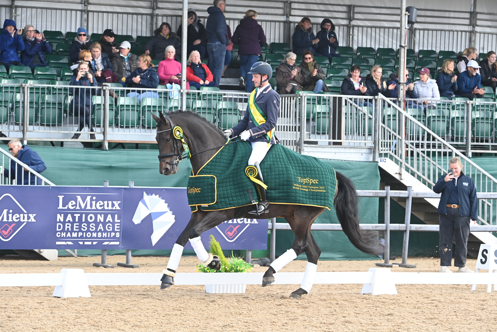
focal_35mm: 160
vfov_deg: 8.6
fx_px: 2209
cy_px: 166
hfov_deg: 12.8
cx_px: 248
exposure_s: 1/800
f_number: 8
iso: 2000
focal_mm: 160
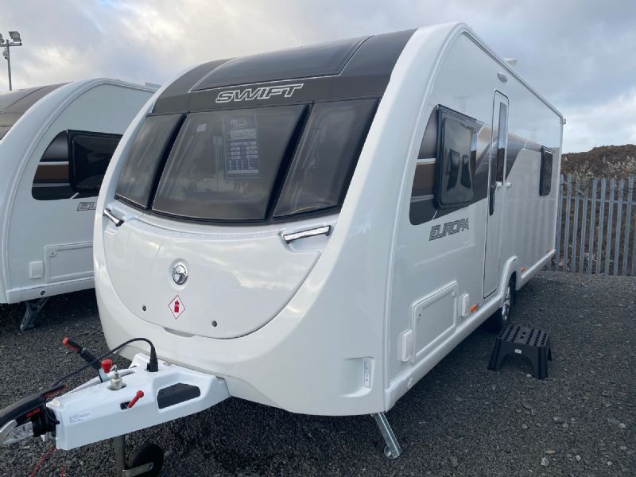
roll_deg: -0.5
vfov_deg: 53.1
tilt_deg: -6.6
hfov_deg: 67.3
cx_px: 318
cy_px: 238
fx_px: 478
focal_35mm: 26
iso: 32
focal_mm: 4.25
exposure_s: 1/662
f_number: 1.8
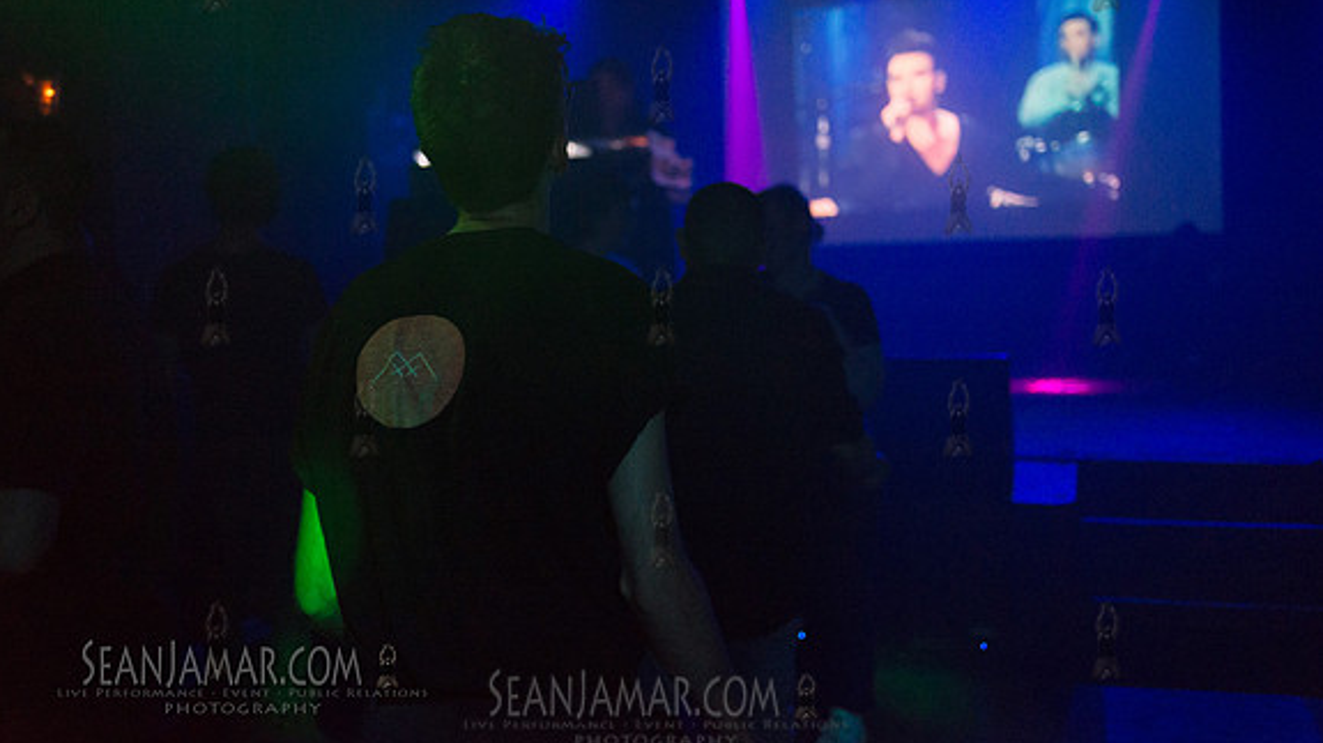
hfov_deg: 54.0
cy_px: 305
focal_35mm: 37
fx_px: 1298
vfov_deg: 31.9
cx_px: 660
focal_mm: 35
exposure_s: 1/125
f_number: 2.2
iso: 5000
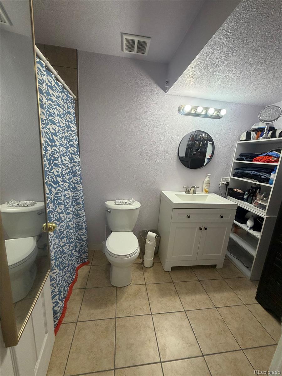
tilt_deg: -13.2
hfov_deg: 85.7
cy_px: 188
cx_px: 141
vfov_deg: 102.1
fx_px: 152
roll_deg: -4.2
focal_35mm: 14
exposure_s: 1/60
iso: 200
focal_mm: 2.22
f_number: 2.2
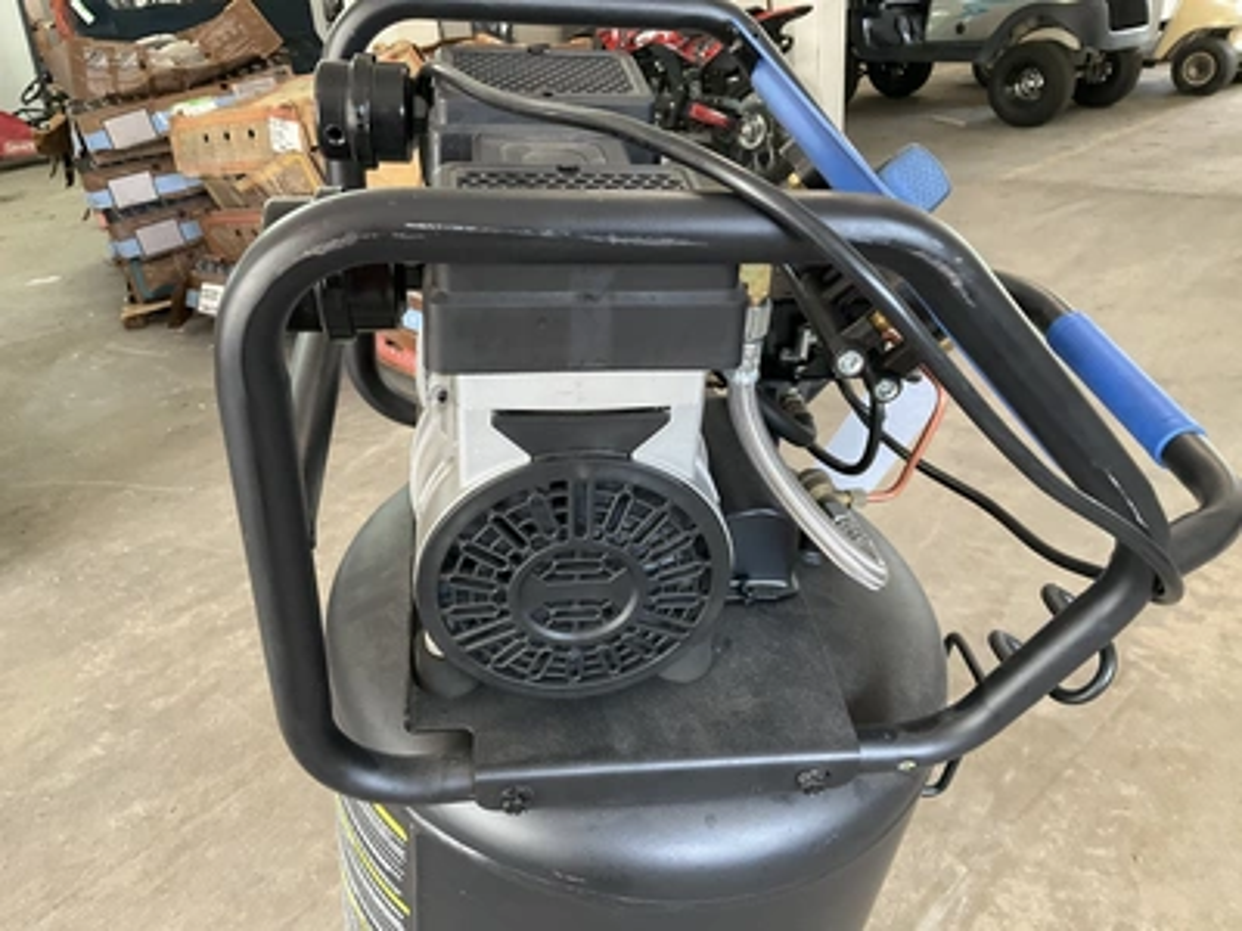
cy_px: 466
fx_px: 1041
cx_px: 621
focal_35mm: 29
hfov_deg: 61.7
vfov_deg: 48.2
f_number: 1.8
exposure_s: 1/60
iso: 125
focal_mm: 3
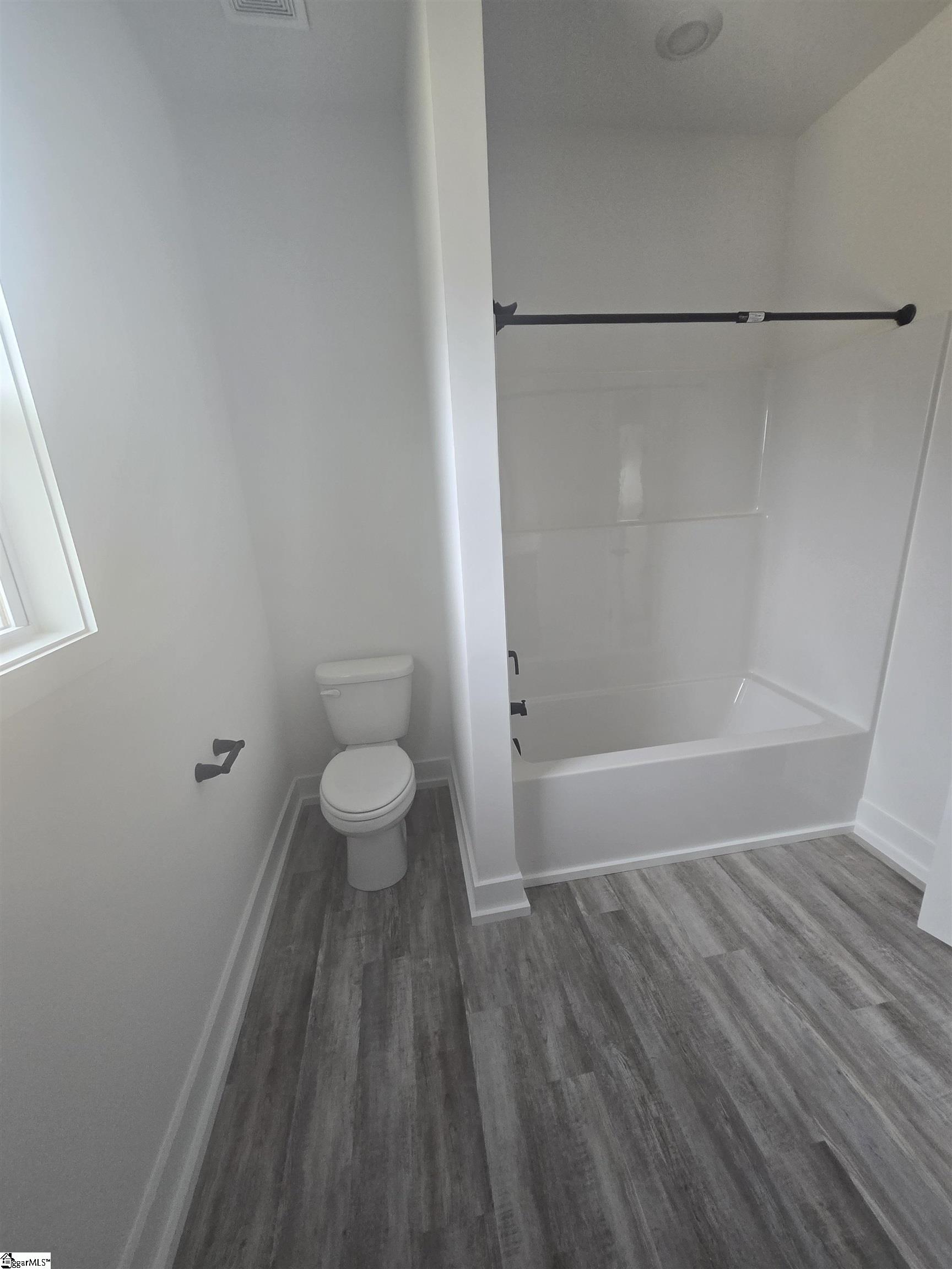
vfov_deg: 106.2
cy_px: 634
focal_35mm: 13
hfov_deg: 89.9
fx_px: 477
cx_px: 476
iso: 125
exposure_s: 1/60
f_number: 2.2
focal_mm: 1.7
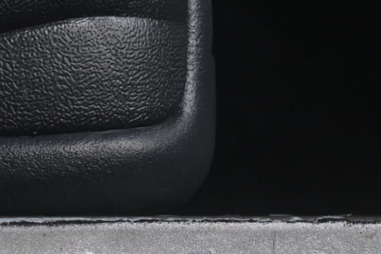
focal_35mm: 420
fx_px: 4446
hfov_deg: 4.8
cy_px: -231
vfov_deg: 3.3
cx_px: -509
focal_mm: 50
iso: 160
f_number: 6.3
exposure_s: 1/50
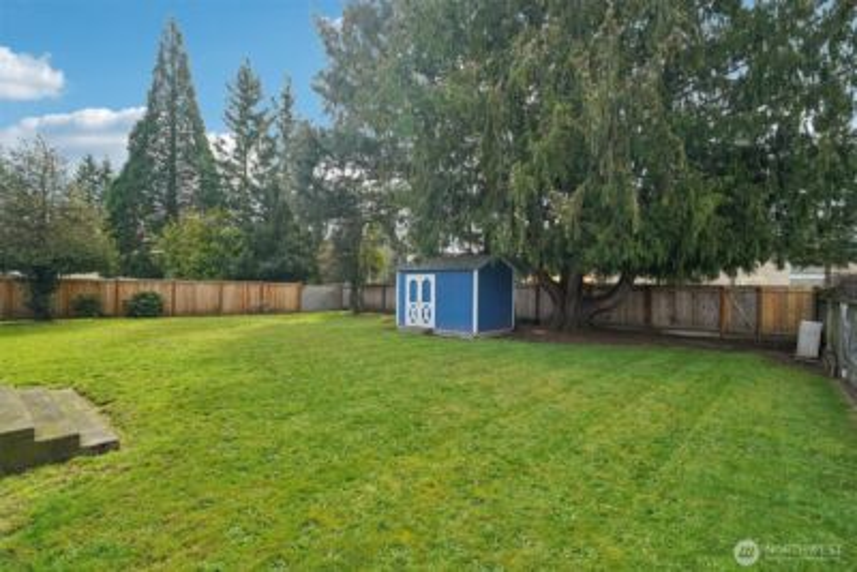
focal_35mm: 16
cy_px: 286
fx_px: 381
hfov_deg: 96.7
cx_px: 428
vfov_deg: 73.8
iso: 1600
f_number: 8
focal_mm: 16
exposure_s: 1/320
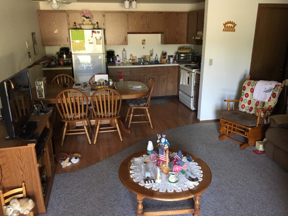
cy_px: 108
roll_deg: +0.7
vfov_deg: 48.2
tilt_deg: -17.0
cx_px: 144
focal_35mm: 29
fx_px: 241
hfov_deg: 61.6
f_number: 2.2
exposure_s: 1/30
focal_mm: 4.15
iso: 160
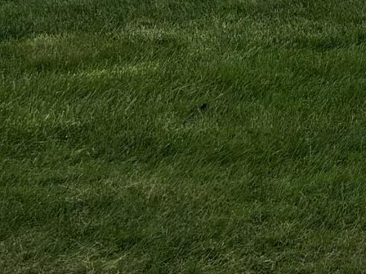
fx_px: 1840
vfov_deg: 8.1
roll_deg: -0.4
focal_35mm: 174
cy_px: -264
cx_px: 569
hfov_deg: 10.9
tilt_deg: -1.1
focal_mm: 5.96
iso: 50
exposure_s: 1/4425
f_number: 1.6
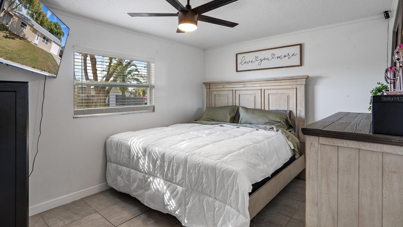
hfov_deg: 89.6
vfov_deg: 58.2
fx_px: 203
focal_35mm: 19
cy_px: 99
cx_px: 201
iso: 320
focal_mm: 18
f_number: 8
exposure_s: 2
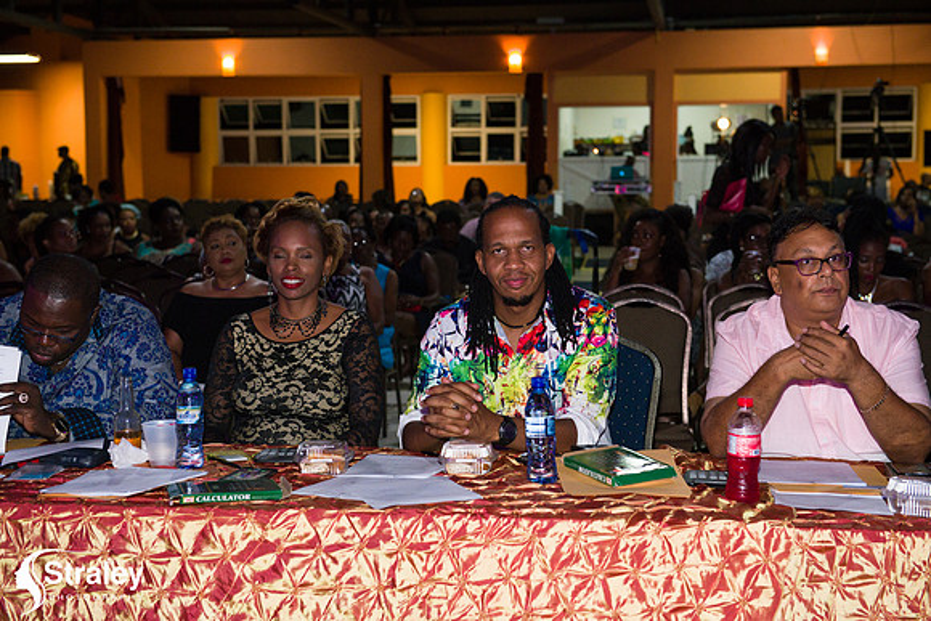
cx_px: 466
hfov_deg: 34.5
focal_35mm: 58
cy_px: 310
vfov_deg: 23.4
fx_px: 1500
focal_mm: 58
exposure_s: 1/160
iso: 4000
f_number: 5
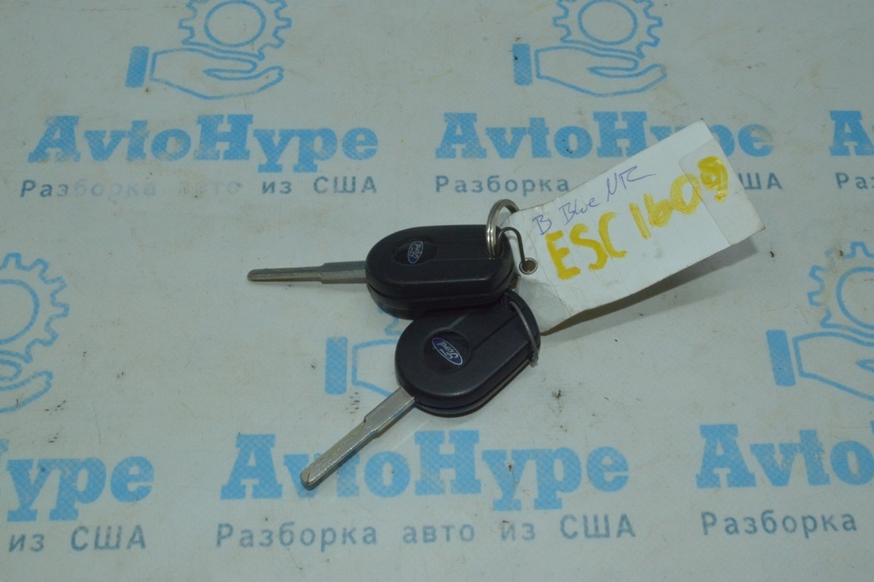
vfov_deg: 34.2
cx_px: 437
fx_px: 946
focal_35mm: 39
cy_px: 291
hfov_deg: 49.6
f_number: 25
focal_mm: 26
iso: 2000
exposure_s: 1/40
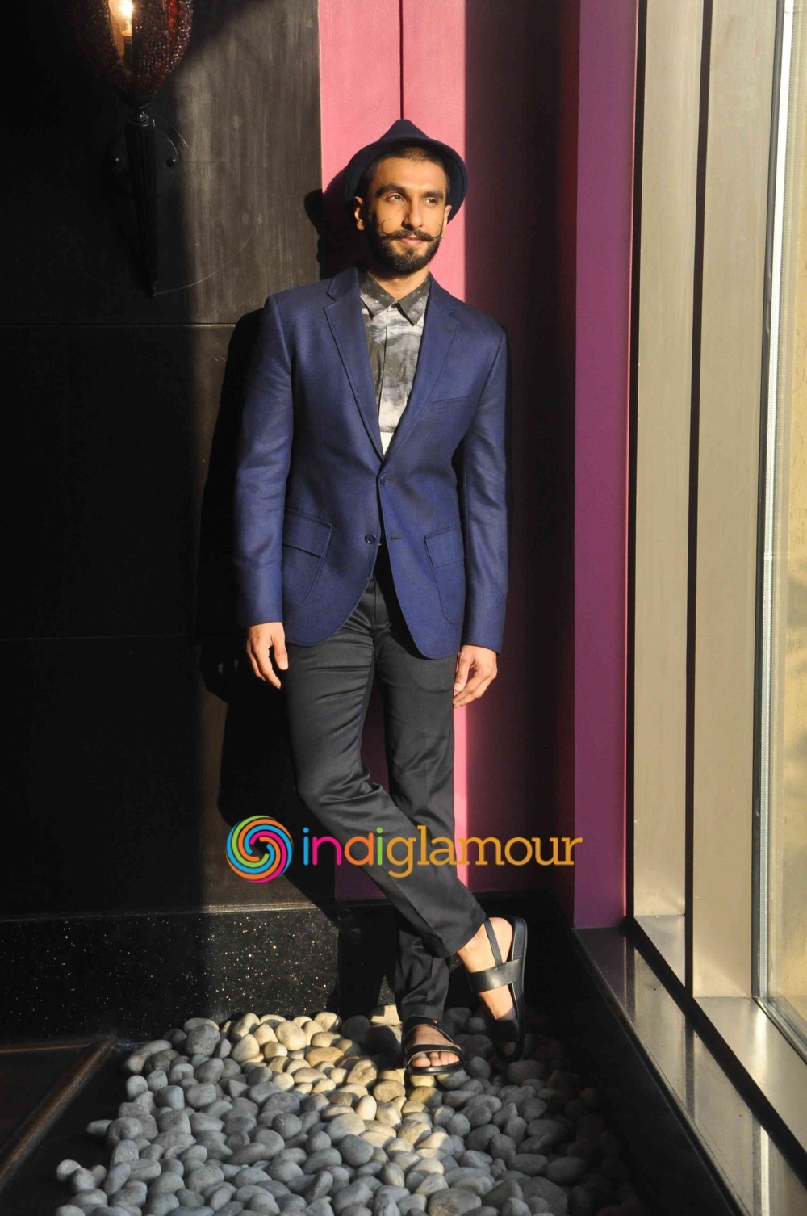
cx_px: 404
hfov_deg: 21.5
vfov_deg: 31.9
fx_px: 2124
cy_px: 608
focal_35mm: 63
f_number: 10
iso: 1000
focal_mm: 42
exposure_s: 1/125
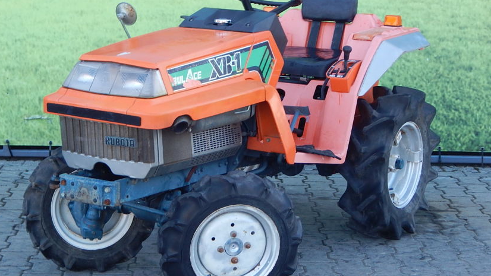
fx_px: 1185
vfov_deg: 13.3
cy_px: 131
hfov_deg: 23.4
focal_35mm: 91
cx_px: 214
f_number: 4.1
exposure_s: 1/80
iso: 125
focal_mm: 12.3
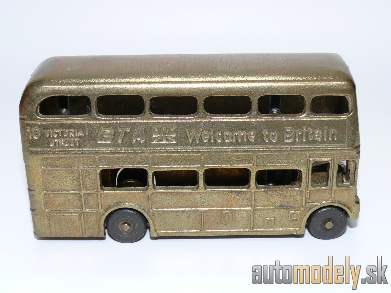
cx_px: 196
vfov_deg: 23.3
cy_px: 146
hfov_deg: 30.7
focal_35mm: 63
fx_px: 712
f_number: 4
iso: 100
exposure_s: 1/30
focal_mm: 10.4
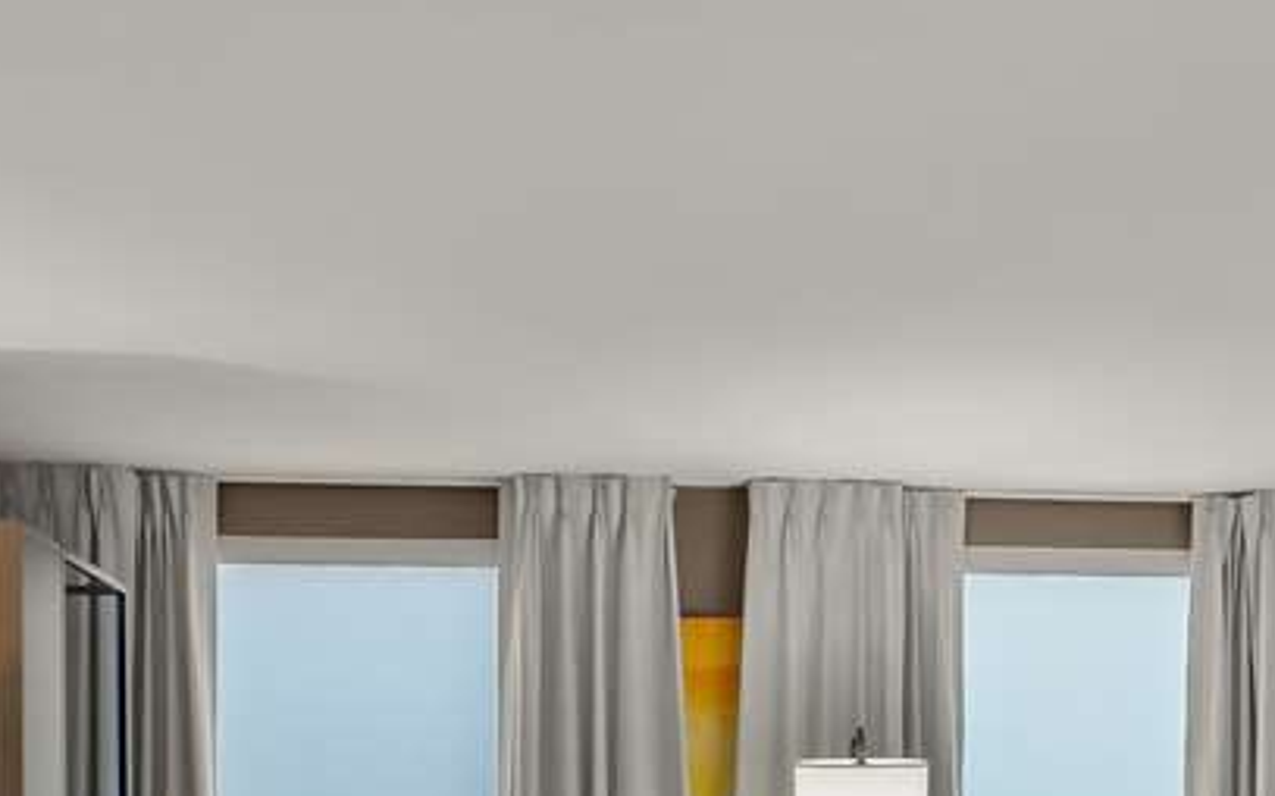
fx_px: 1469
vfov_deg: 27.9
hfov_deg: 46.4
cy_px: 854
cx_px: 825
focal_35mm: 42
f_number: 7.1
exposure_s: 1/100
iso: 320
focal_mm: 11
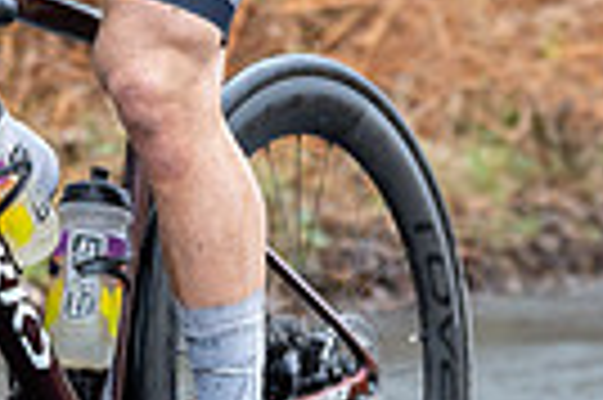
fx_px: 5069
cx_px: 27
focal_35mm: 303
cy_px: -438
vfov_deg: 4.5
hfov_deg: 6.8
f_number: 3.5
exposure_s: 1/1000
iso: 1250
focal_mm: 70
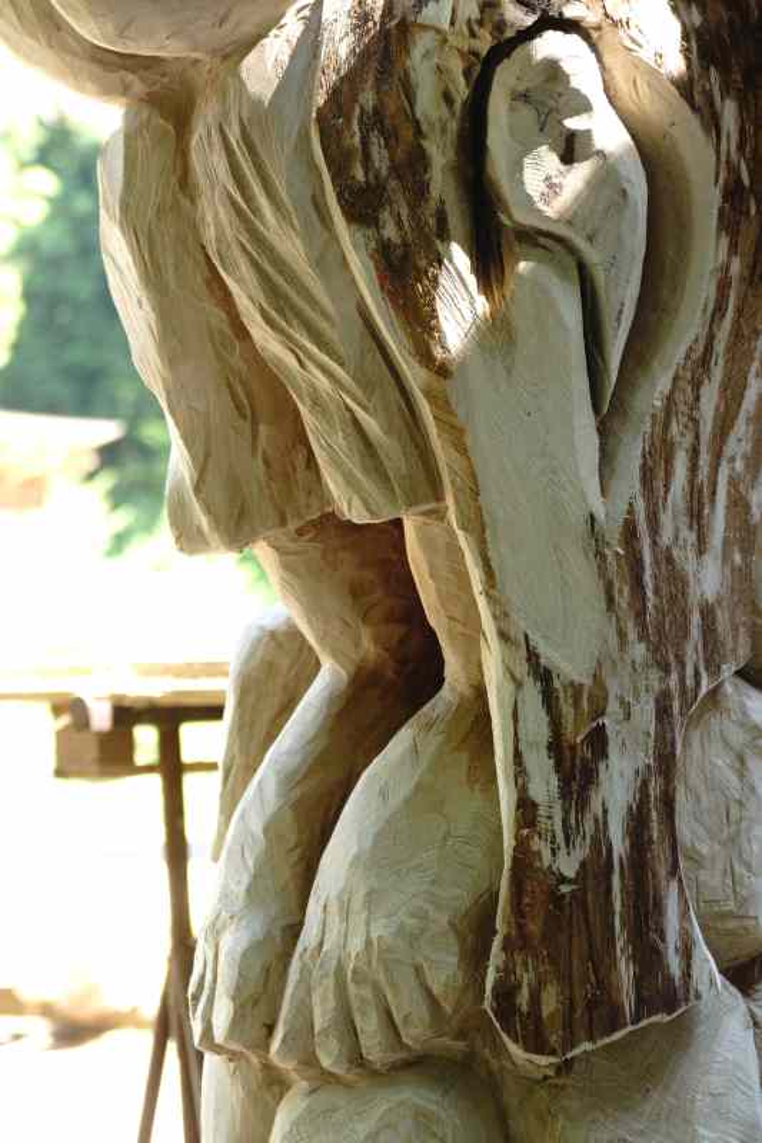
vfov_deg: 19.5
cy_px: 572
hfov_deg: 13.0
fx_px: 3335
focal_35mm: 105
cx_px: 381
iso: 400
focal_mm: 70
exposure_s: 1/125
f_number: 4
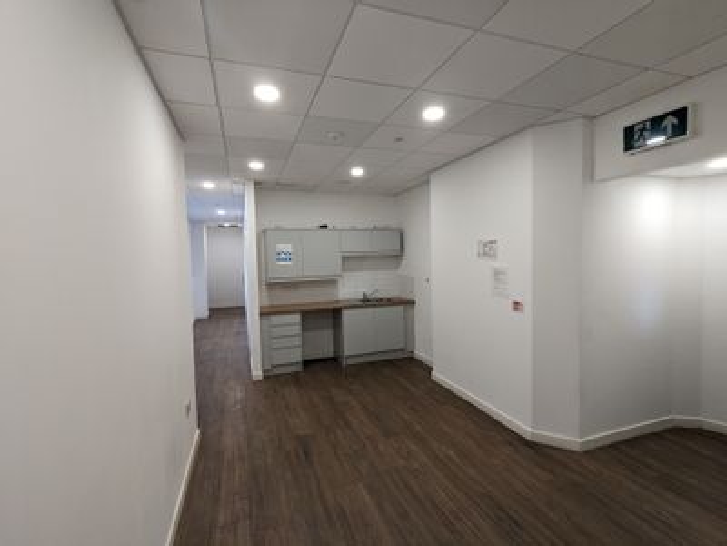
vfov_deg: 78.1
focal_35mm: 16
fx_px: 336
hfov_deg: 94.5
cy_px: 273
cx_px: 364
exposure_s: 1/33.3
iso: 70
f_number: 2.2
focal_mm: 2.35
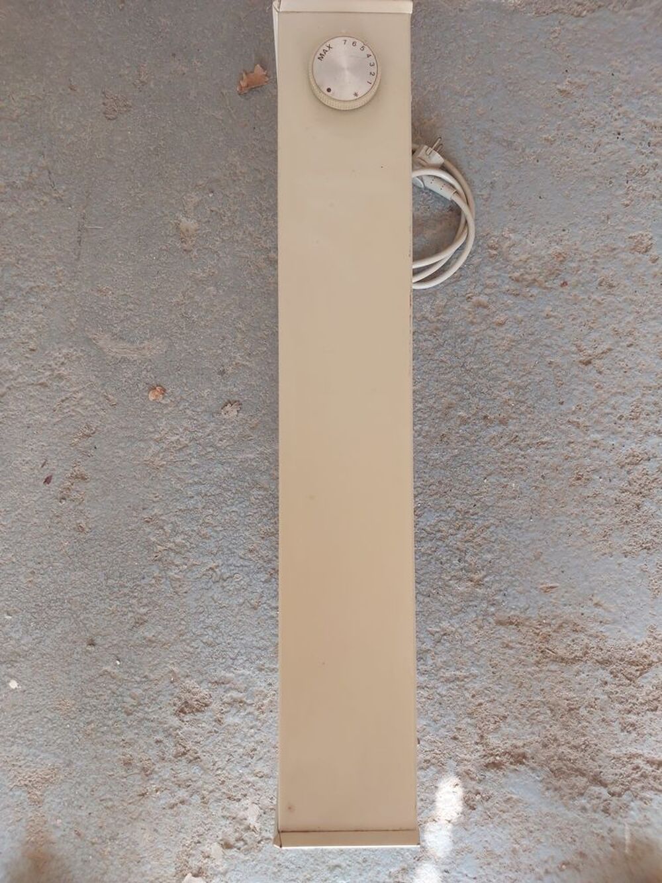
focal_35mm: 30
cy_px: 442
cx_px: 331
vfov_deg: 60.0
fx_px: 765
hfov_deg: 46.8
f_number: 1.8
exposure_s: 1/50
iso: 80
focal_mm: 4.6
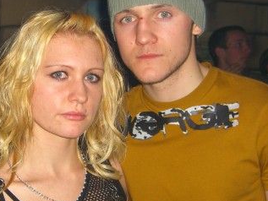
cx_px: 74
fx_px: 558
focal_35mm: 72
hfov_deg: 26.7
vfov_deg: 20.5
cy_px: 106
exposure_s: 1/60
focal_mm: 7.9
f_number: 2.8
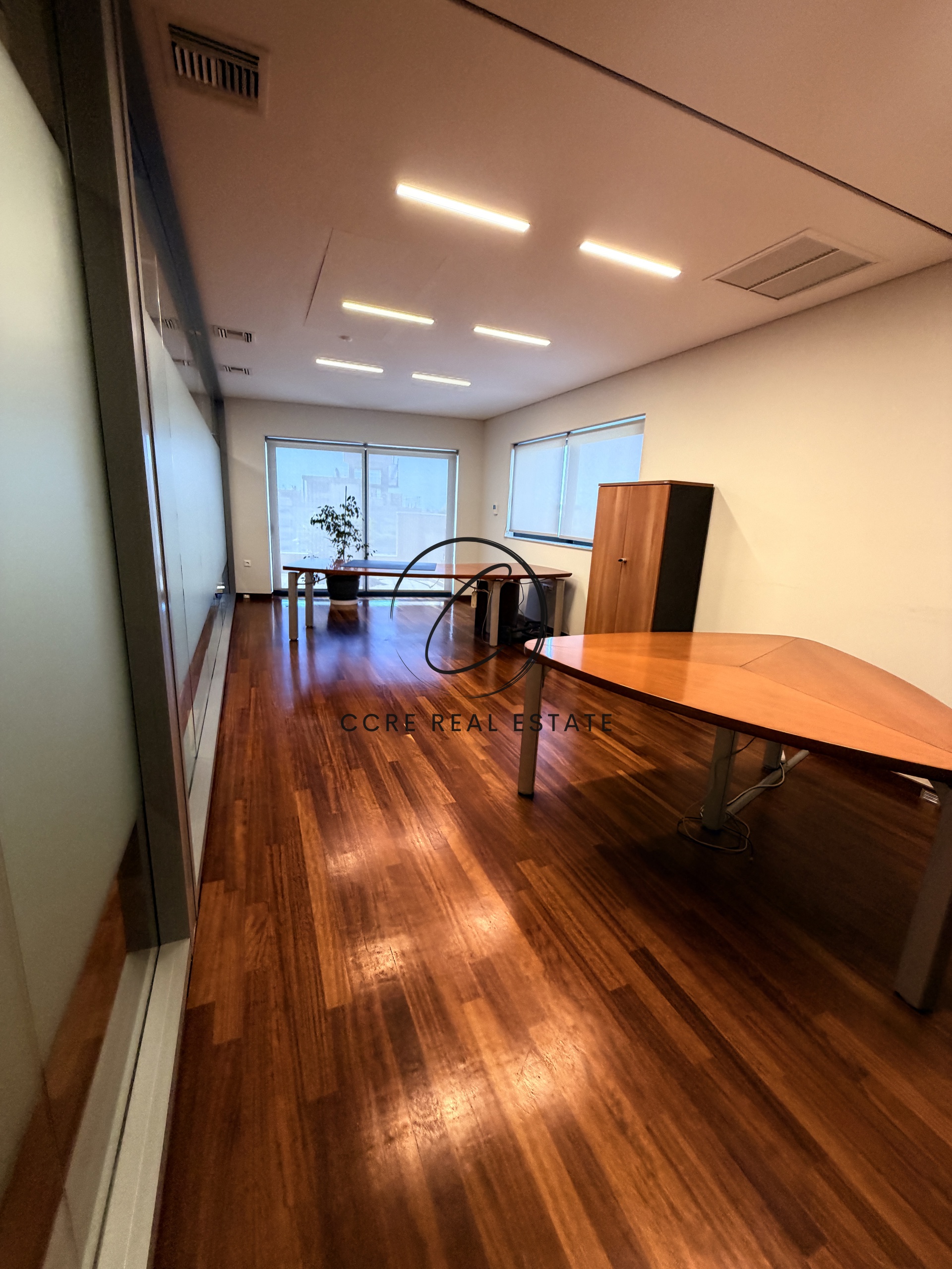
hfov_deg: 85.7
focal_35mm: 14
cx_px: 476
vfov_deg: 102.1
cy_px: 634
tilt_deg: -15.9
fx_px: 513
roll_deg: -5.0
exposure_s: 1/50
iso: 250
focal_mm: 2.22
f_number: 2.2
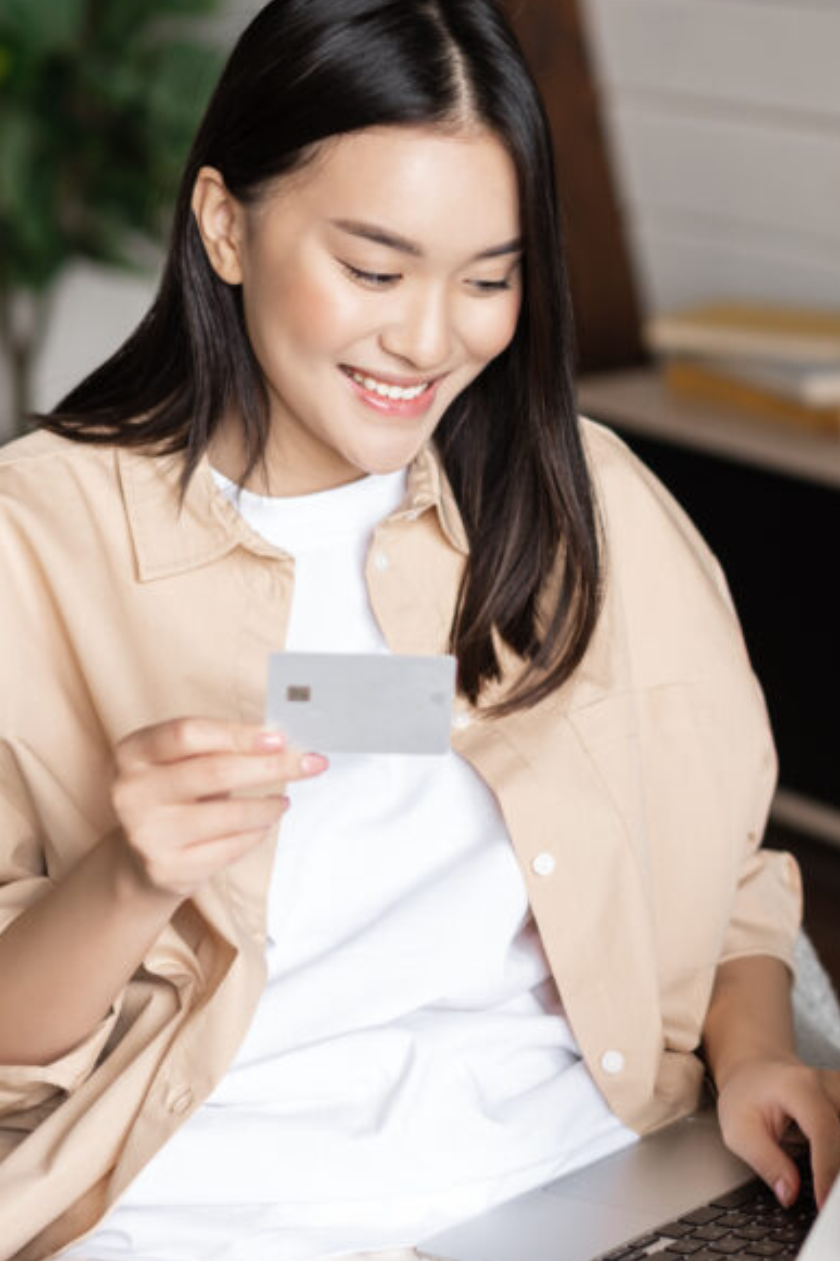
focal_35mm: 97
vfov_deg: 21.0
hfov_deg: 14.0
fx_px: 3397
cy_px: 591
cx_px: 625
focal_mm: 55
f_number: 2
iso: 400
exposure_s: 1/200
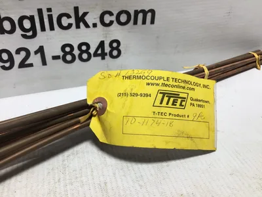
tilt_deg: -33.6
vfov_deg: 45.4
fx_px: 235
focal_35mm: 31
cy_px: 98
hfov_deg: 58.4
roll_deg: -2.3
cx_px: 131
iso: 25
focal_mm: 3.3
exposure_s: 1/129
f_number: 2.4
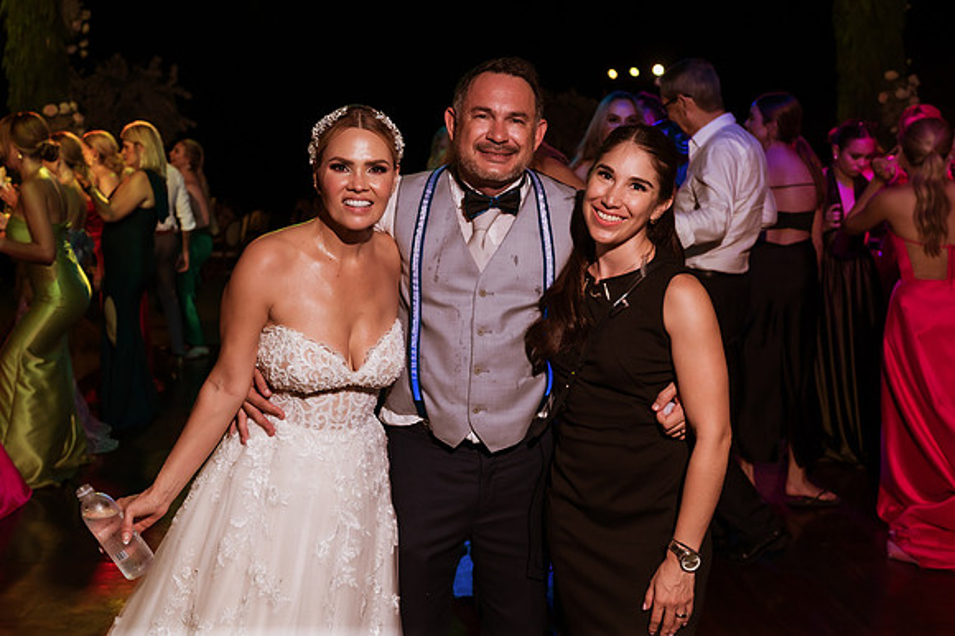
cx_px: 416
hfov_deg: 48.9
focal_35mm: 40
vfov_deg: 33.7
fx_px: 1048
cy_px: 277
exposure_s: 1/250
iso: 2000
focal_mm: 35
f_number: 4.5
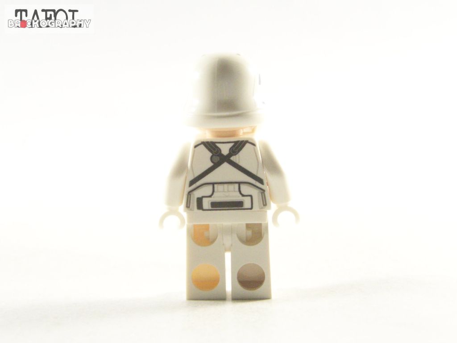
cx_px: 228
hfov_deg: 29.0
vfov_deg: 21.9
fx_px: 885
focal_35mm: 67
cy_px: 172
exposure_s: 1/60
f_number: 3.2
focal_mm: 11.1
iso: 400
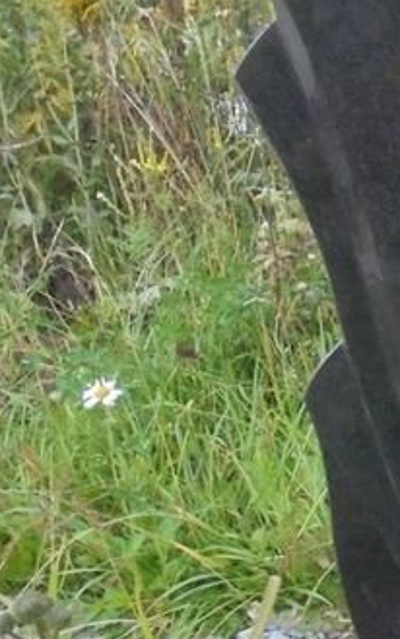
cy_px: 317
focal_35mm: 67
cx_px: 693
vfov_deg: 30.6
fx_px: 1167
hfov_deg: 16.6
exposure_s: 1/200
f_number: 3.5
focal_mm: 4.6
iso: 400
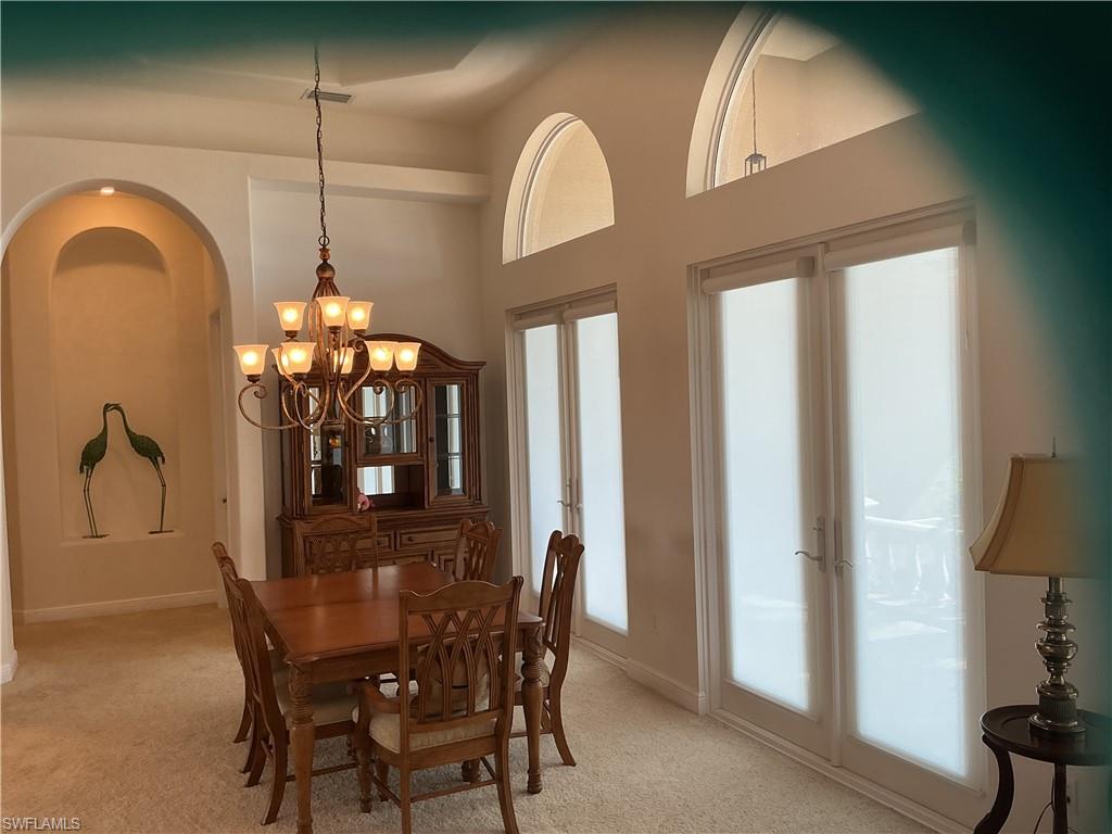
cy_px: 417
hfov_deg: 61.7
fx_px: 932
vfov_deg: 48.2
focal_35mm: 29
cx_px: 556
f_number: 1.8
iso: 32
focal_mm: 3
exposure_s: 1/120
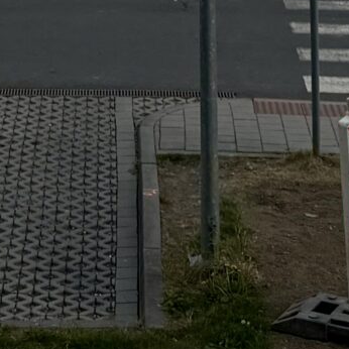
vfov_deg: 9.9
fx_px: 1791
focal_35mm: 157
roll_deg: +1.1
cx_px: -97
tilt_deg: +2.6
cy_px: -468
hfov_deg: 10.9
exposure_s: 1/6711
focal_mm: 6.76
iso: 80
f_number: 1.78
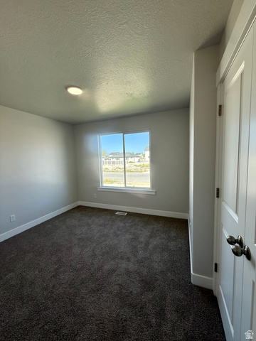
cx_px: 128
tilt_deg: -5.2
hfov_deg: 85.7
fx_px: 138
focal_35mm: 14
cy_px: 170
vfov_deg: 102.1
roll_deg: +1.5
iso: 64
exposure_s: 1/363
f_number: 2.2
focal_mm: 2.22
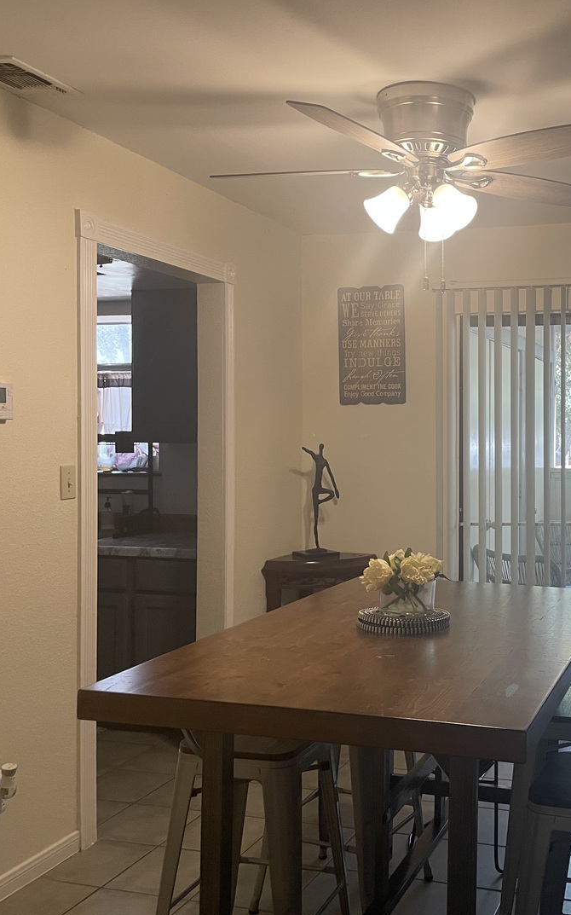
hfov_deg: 33.2
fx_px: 922
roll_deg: +0.3
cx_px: 473
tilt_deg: -0.6
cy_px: 458
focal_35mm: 37
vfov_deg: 52.8
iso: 100
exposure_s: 1/60
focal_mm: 4.2
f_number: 1.6
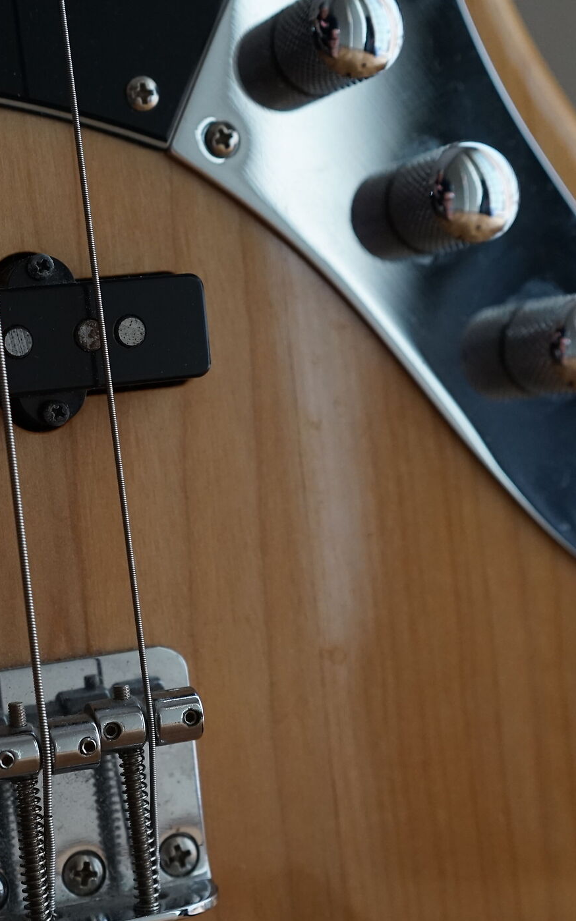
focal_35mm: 70
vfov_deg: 29.4
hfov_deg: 18.3
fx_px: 1758
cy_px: 474
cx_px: 70
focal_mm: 40
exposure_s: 1/60
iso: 1250
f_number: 4
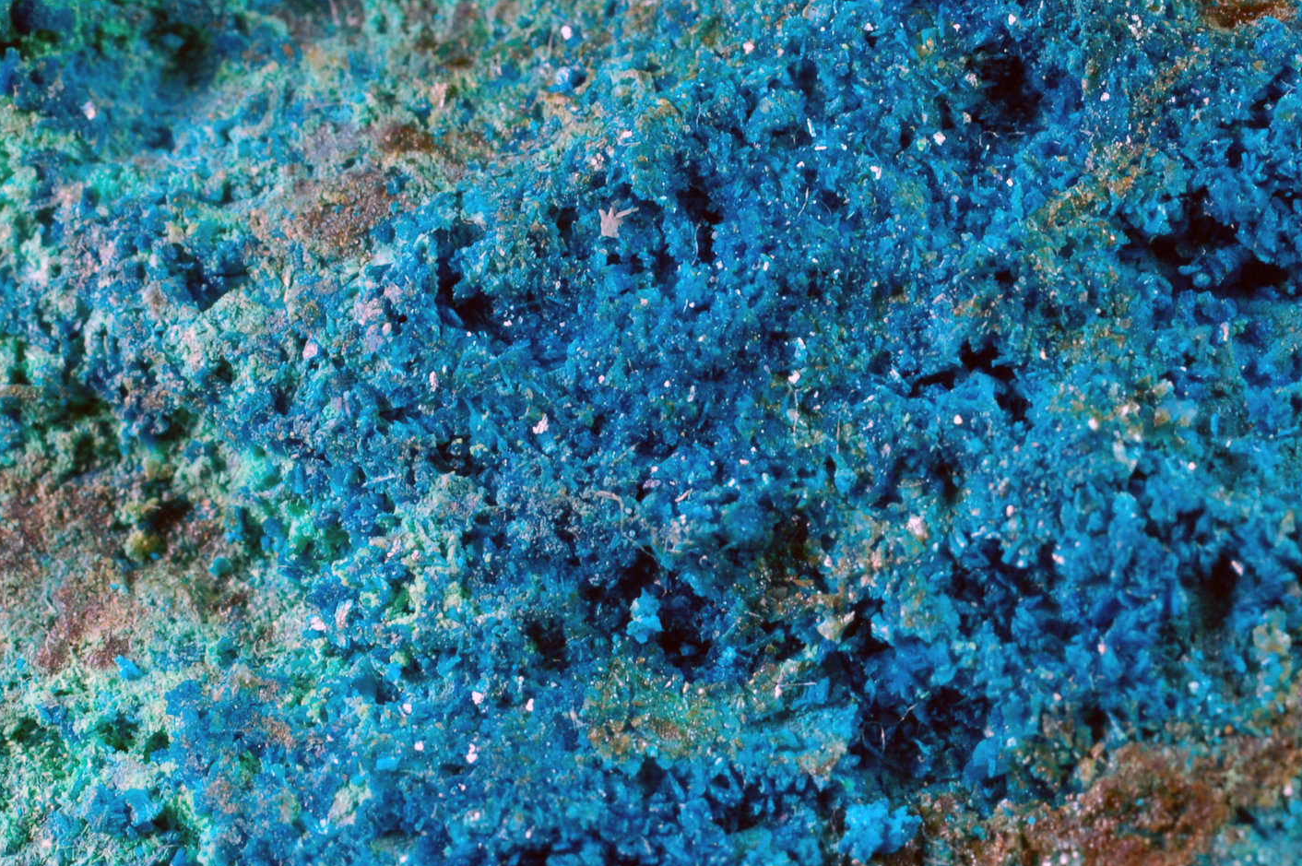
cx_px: 586
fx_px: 3072
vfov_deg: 16.0
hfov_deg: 23.9
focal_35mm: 85
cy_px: 453
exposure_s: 1/4
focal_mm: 50
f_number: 22
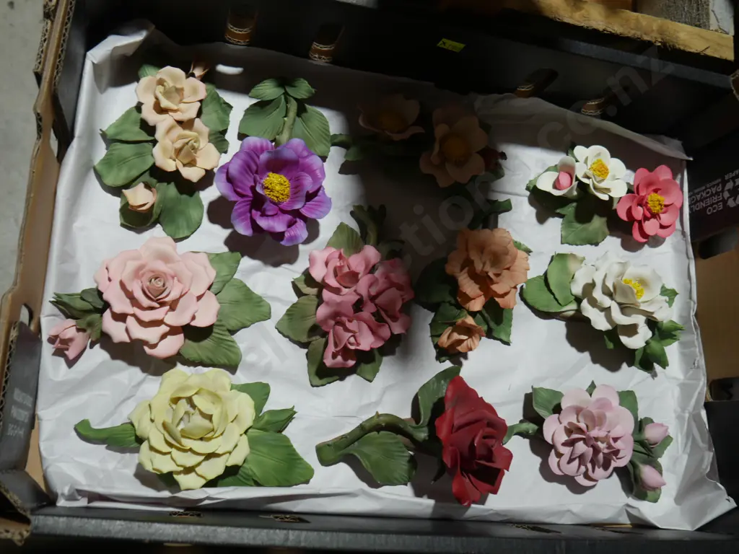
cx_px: 370
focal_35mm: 36
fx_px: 769
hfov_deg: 51.4
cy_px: 277
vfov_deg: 39.7
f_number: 4
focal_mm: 18
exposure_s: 1/80
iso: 200
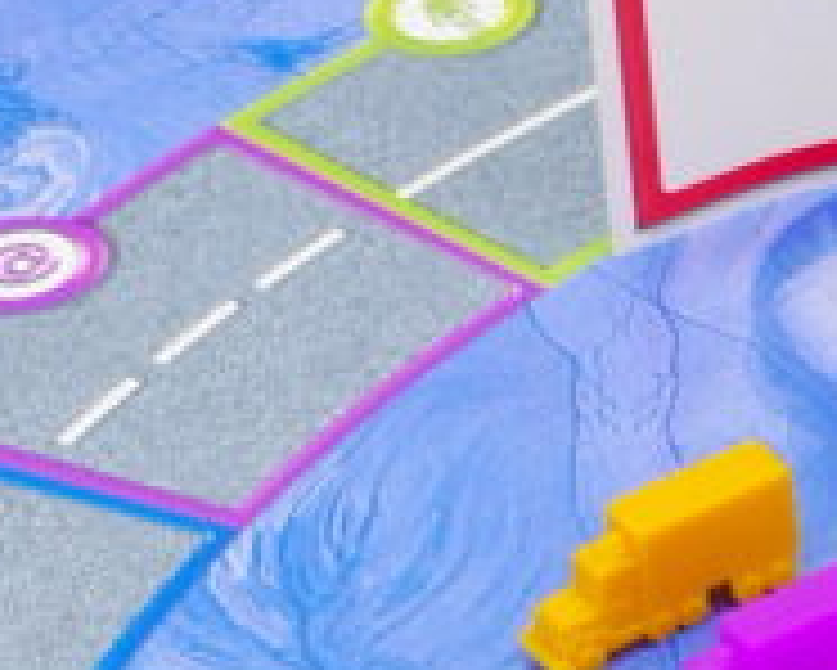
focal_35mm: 315
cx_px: 1881
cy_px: -418
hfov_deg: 5.9
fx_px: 7807
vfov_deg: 4.9
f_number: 8
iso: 400
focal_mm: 25
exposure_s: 1/60
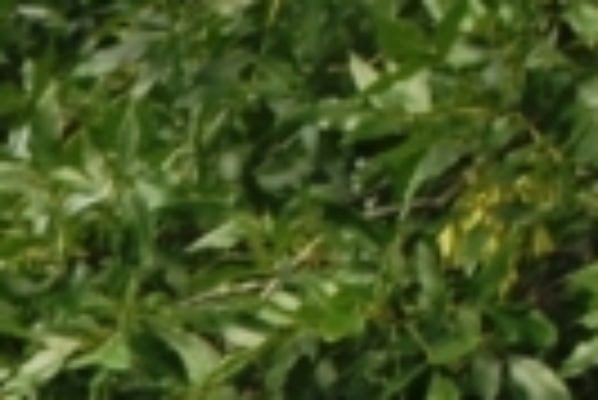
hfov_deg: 4.3
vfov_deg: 3.0
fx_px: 7699
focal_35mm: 463
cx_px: -1245
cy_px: 564
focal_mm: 40
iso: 100
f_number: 8
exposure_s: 1/200
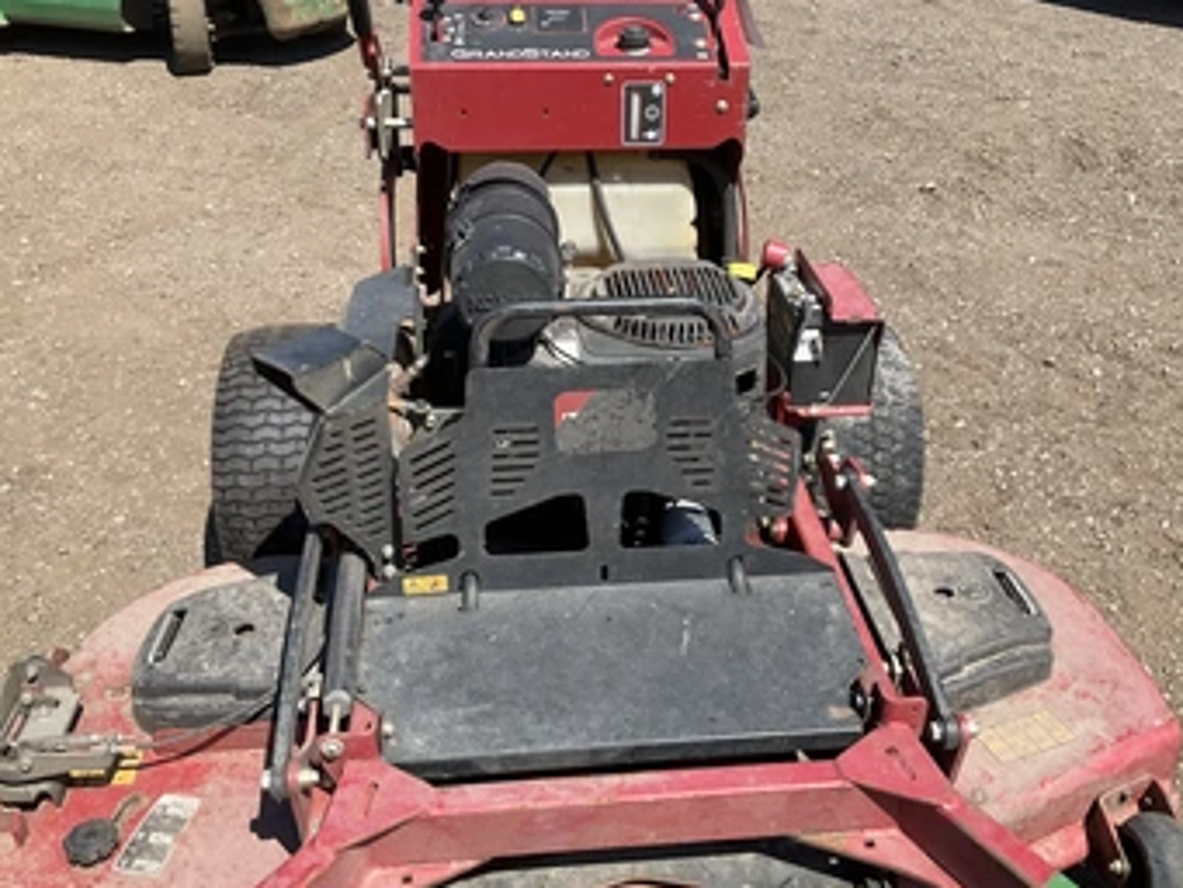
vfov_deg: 41.8
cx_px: 624
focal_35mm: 34
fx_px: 1162
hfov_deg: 53.9
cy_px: 402
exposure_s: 1/1377
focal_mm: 3
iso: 25
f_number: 1.8
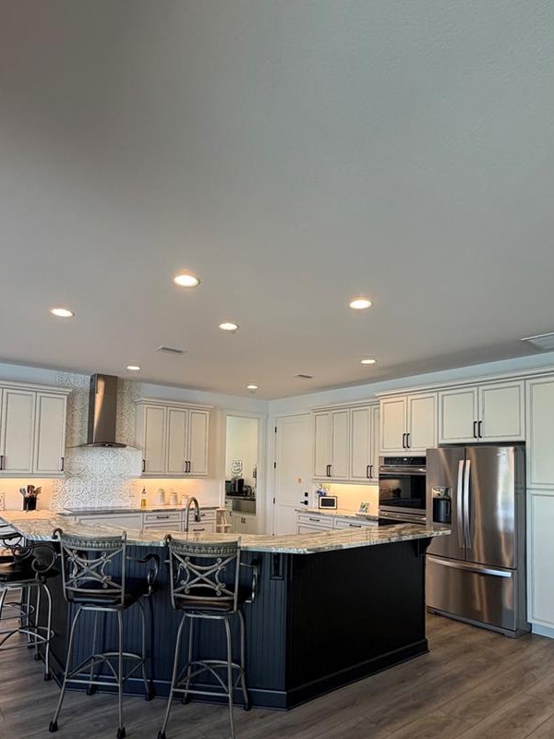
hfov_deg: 63.4
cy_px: 449
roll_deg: -1.2
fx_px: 448
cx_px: 258
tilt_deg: +2.7
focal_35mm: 21
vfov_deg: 77.9
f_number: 2.2
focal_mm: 2.22
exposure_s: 1/60
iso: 200
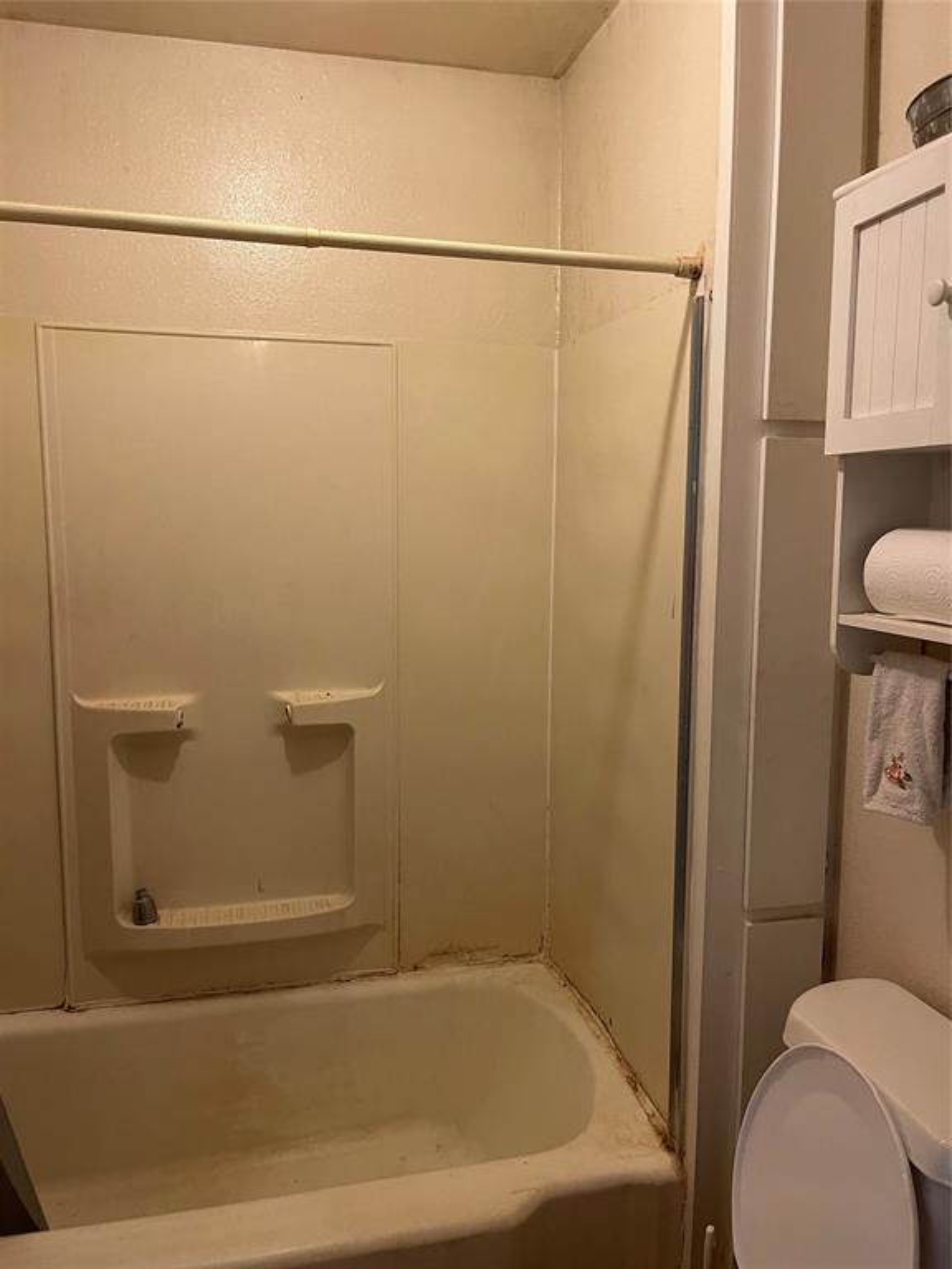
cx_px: 476
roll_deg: -1.5
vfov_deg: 67.3
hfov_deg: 53.1
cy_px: 634
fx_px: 953
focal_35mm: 26
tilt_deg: -10.8
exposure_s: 1/60
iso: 320
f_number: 1.6
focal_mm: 5.1
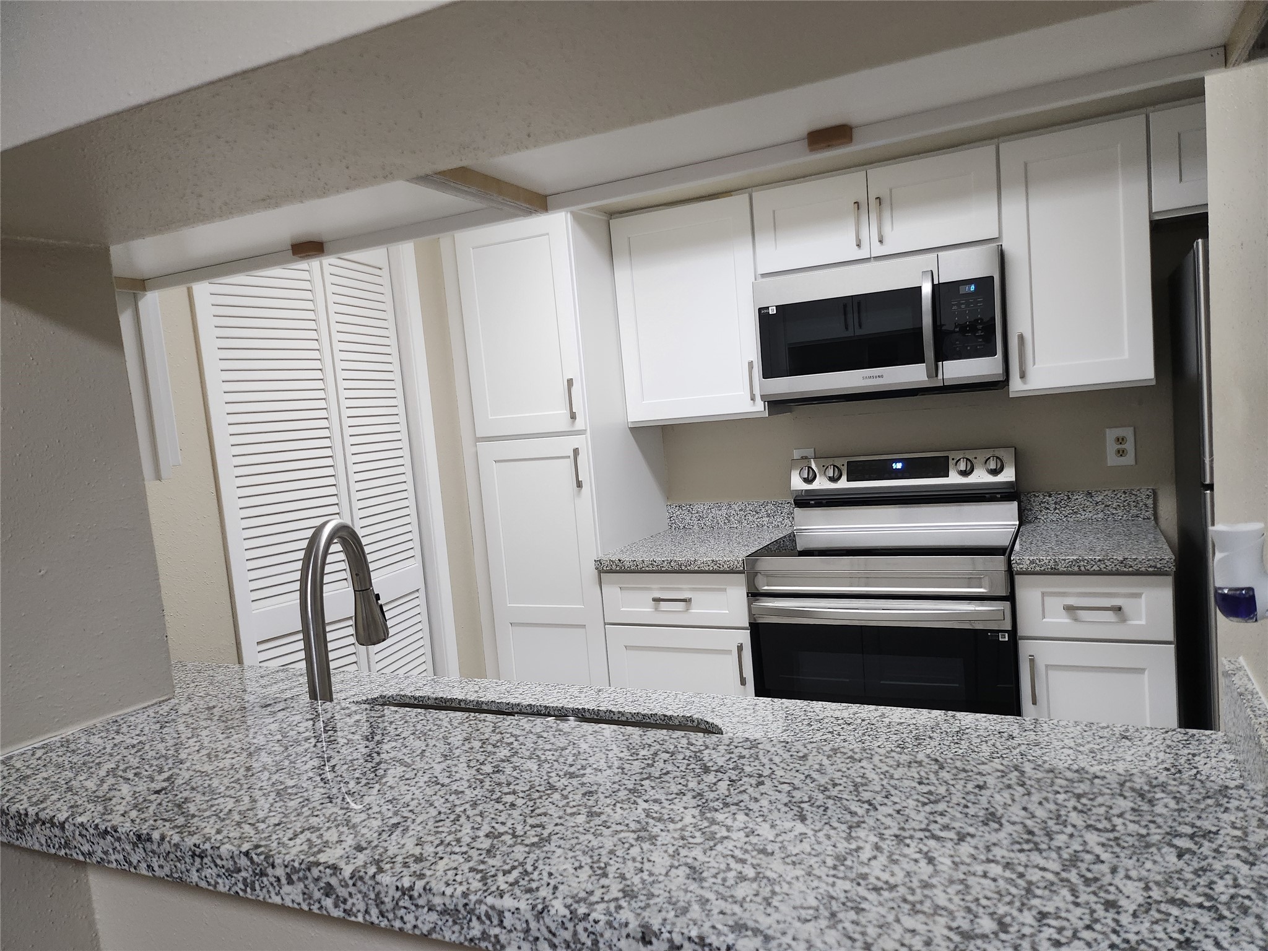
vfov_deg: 56.8
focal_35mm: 24
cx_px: 634
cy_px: 476
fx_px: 879
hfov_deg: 71.6
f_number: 1.8
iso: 400
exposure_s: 1/120
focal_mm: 5
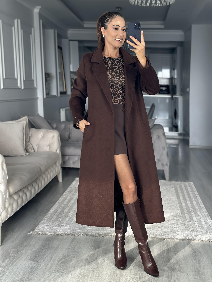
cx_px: 114
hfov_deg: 28.0
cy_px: 142
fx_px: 425
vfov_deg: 36.8
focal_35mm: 52
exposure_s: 1/102
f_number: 1.78
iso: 125
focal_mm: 6.86
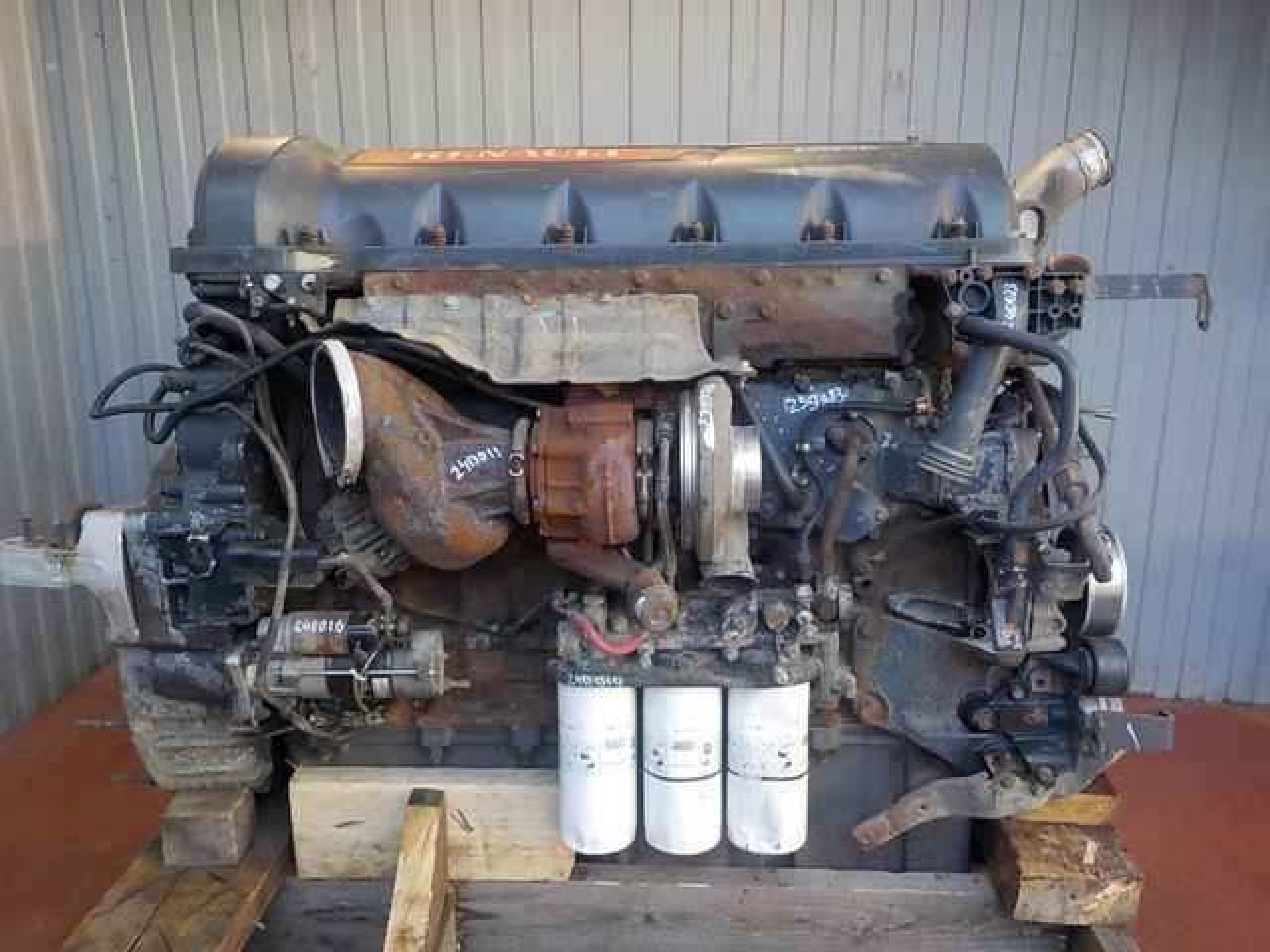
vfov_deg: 46.8
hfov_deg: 60.0
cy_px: 476
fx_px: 1101
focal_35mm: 30
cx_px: 635
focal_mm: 4.1
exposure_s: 1/40
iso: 125
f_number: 3.3
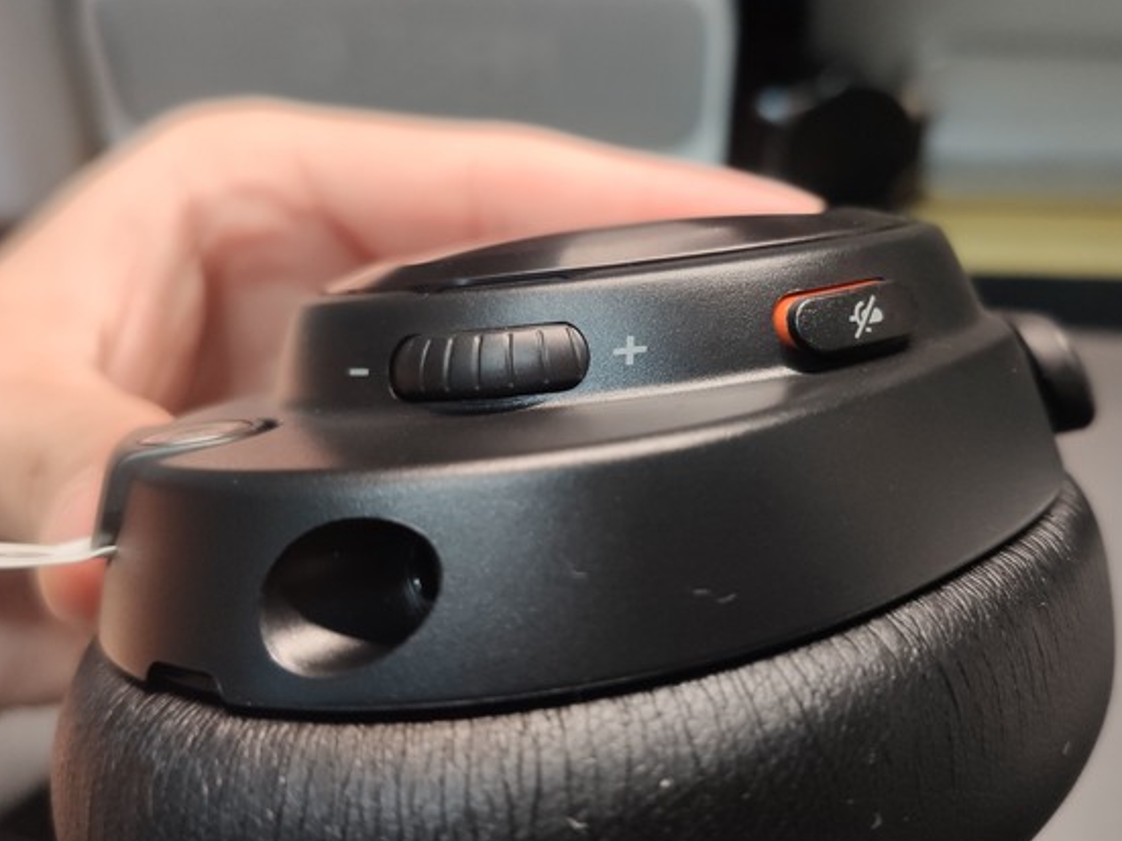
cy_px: 411
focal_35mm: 34
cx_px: 641
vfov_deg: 41.8
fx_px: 1102
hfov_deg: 53.8
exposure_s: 1/60
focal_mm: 4.75
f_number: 1.75
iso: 580
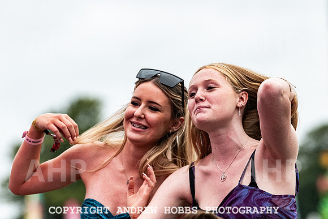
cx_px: 161
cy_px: 106
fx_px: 2297
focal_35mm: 252
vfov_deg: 5.5
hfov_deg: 8.2
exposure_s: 1/3200
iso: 1250
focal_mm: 200
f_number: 4.5
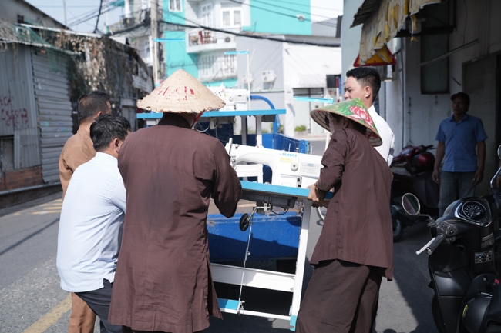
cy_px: 166
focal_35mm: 44
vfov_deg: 30.5
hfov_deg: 44.5
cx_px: 250
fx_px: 612
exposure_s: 1/800
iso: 125
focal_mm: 44
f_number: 4
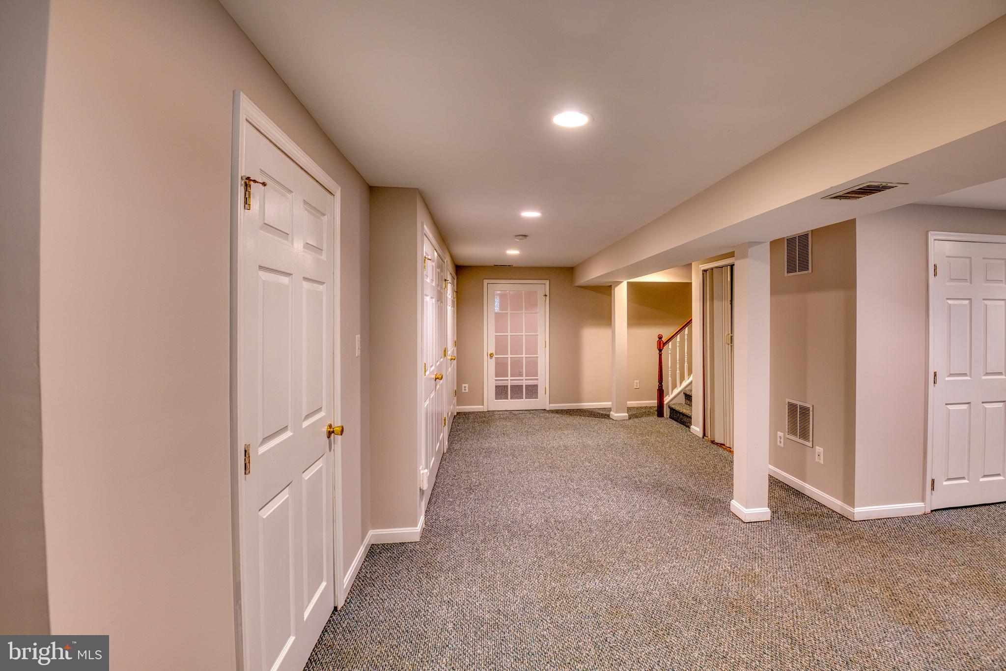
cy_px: 336
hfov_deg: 96.7
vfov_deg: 73.7
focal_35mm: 16
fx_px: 447
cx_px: 503
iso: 800
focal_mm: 16
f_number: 8
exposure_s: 1/13
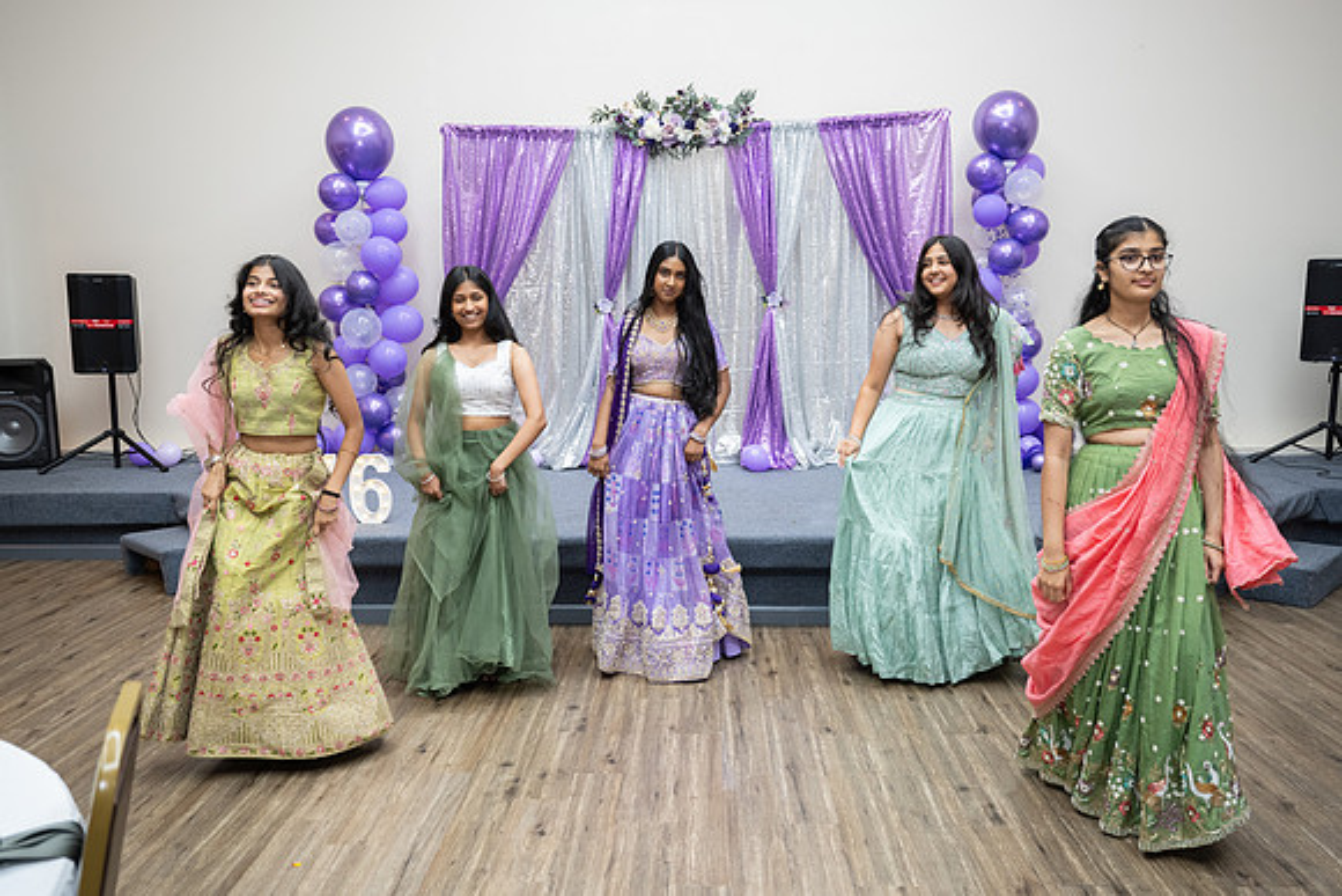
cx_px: 671
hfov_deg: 64.4
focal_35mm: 29
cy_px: 448
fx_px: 1066
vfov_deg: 45.6
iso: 1000
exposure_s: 1/160
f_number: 3.5
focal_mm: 28
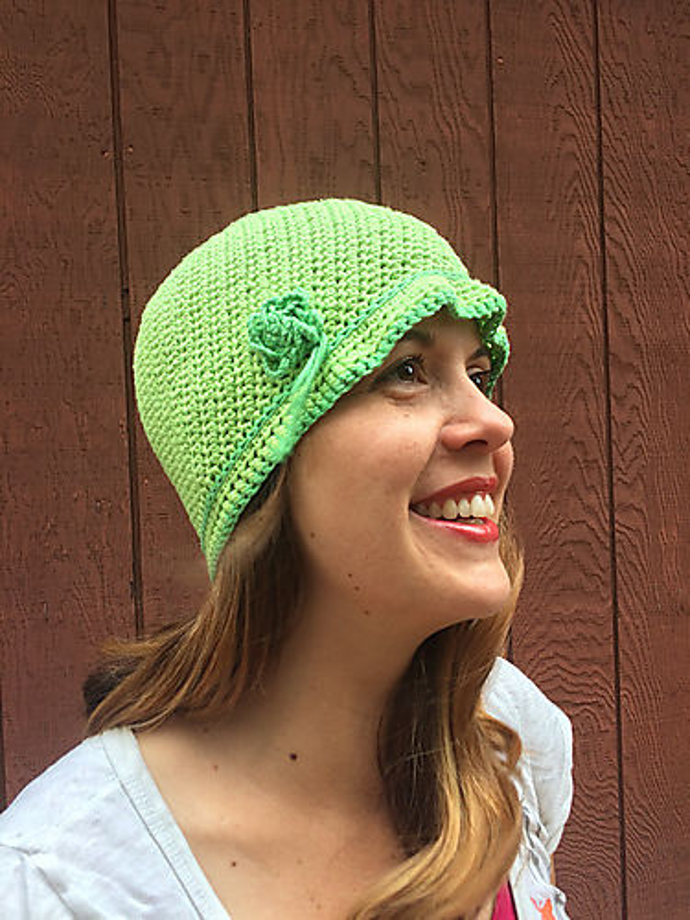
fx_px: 771
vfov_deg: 61.7
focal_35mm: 29
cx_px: 345
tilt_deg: -2.8
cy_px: 460
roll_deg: +3.8
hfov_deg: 48.2
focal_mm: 4.15
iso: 40
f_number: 2.2
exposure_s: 1/60
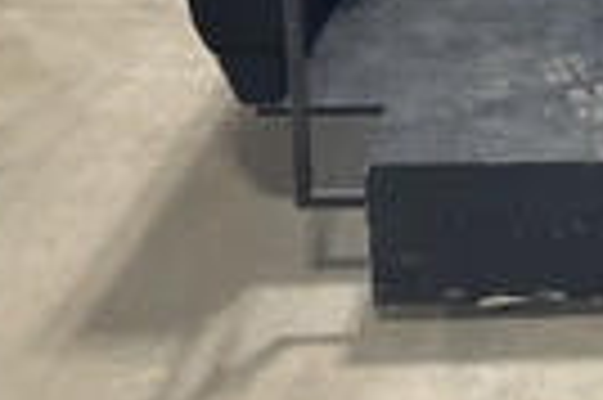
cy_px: -94
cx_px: 688
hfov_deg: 21.3
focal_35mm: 90
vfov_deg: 14.6
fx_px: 1506
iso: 100
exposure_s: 1/60
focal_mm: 3
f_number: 1.8
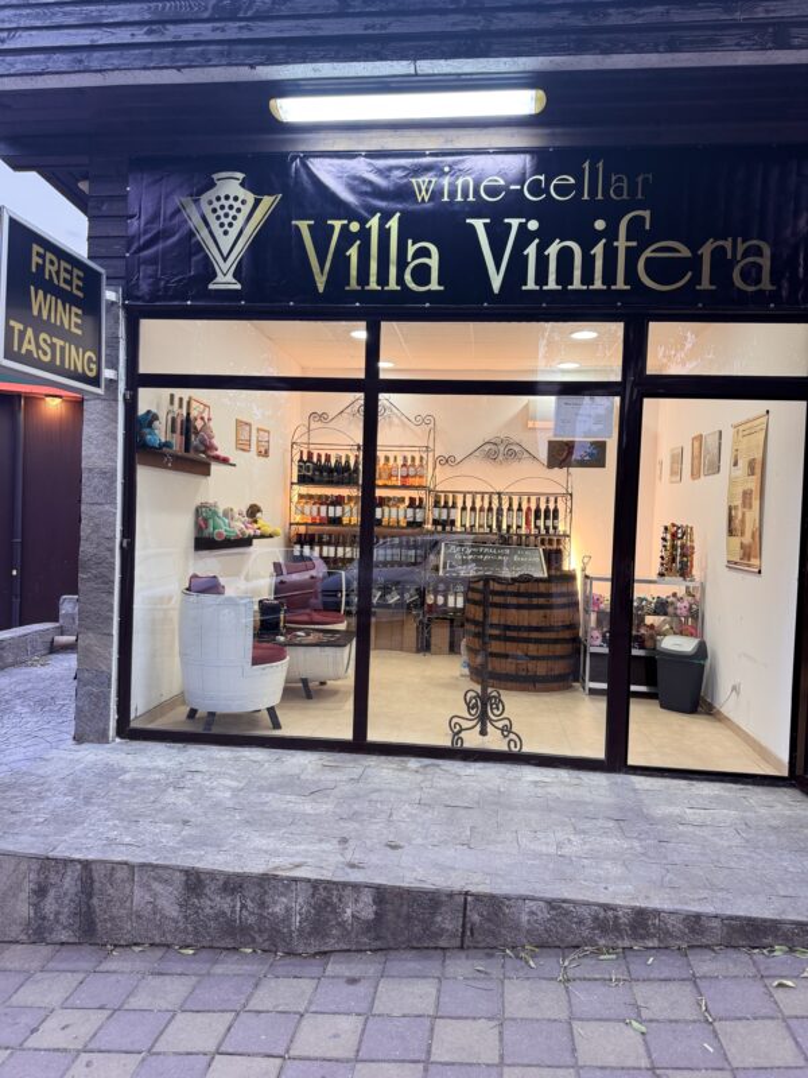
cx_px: 404
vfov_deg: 71.6
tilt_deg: -1.3
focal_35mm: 24
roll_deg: -2.7
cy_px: 539
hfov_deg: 56.8
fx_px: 747
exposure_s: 1/50
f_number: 1.78
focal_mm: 6.76
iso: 125
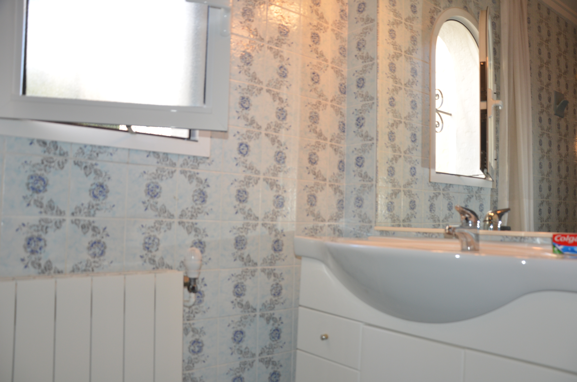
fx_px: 432
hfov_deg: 67.5
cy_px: 191
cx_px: 288
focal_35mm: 27
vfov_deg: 47.7
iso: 400
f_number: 3.5
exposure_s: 1/80
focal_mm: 18
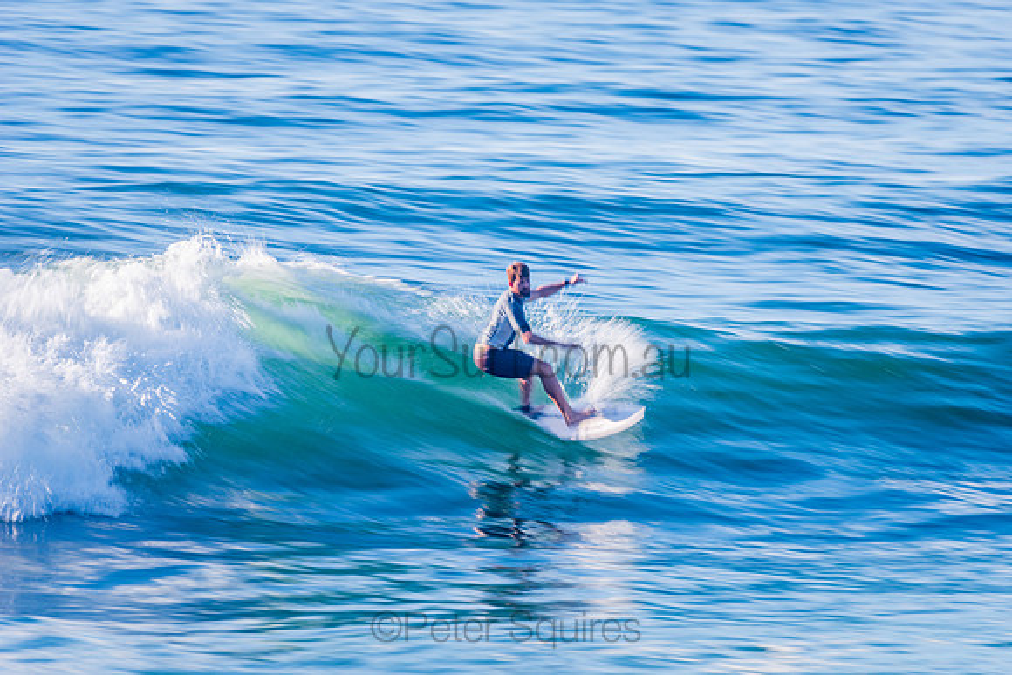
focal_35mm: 500
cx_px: 506
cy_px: 338
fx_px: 14058
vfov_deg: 2.8
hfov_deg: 4.1
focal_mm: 500
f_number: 9
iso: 31
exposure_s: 1/20
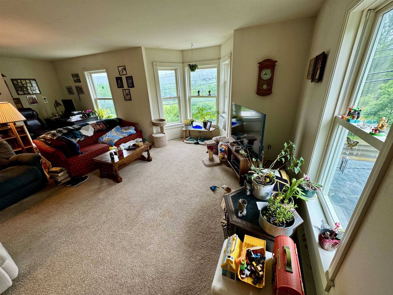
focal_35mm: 14
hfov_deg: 102.1
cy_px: 148
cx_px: 196
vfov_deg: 85.7
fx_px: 159
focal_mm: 2.22
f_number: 2.2
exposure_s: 1/120
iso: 160
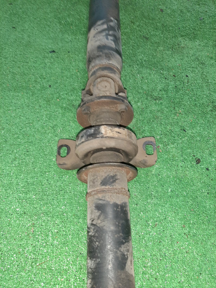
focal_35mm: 26
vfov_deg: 67.3
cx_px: 108
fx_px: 216
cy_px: 144
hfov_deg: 53.1
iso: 176
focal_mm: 3.93
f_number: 1.7
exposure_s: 1/25
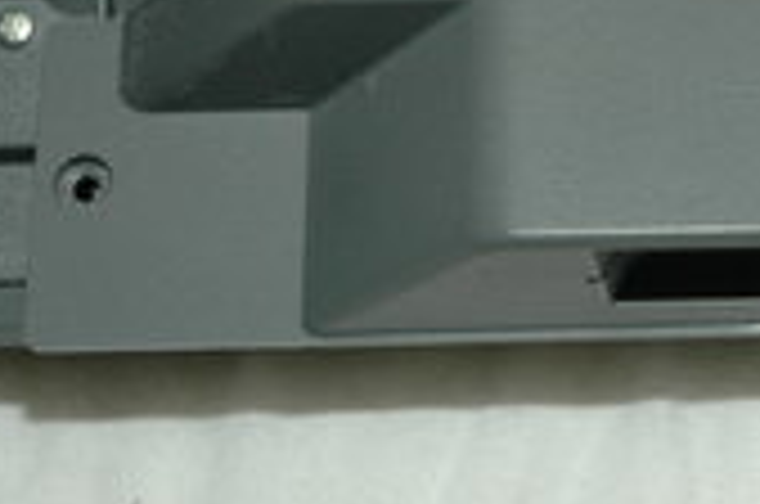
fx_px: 3751
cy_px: -81
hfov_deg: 11.5
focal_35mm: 178
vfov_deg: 7.6
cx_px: 724
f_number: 4.5
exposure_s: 1/500
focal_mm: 50
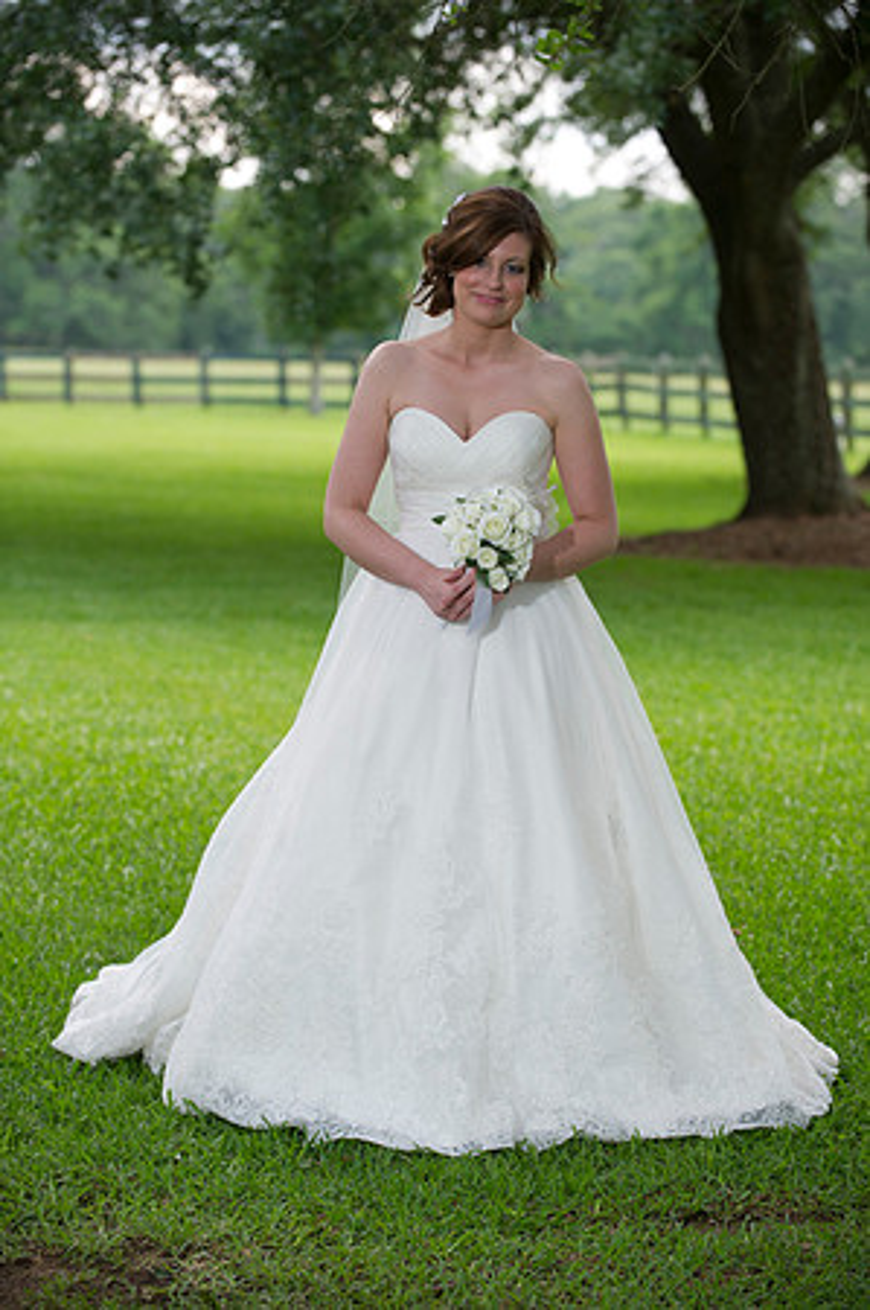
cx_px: 435
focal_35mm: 105
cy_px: 655
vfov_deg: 19.5
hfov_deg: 13.0
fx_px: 3815
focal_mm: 105
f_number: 3.5
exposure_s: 1/320
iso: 500
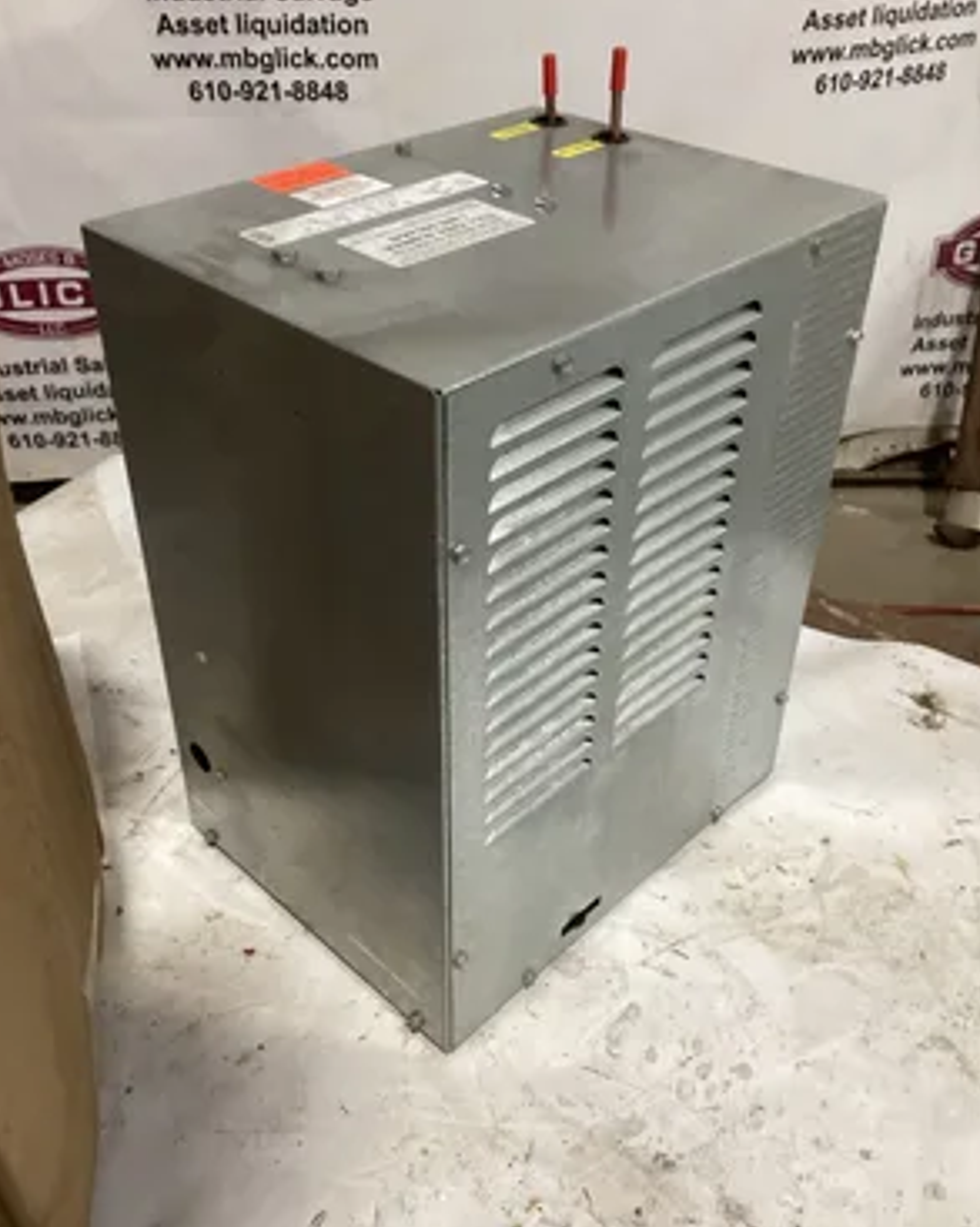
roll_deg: +1.8
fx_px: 1198
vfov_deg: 54.3
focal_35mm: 33
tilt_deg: -34.8
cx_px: 488
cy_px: 598
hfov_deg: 44.5
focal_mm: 3.3
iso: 200
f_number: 2.4
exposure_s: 1/50
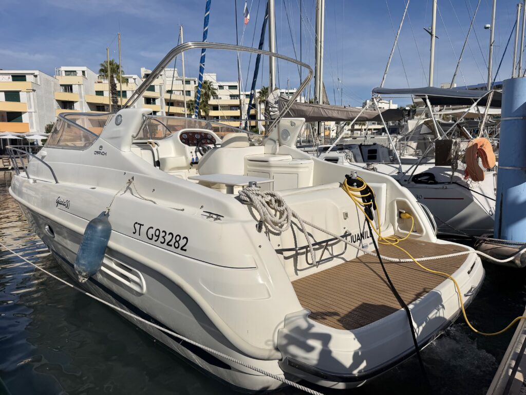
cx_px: 263
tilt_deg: -8.0
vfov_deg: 56.8
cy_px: 198
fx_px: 365
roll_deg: +1.5
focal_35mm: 24
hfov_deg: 71.6
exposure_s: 1/22727
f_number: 1.78
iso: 100
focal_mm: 6.76
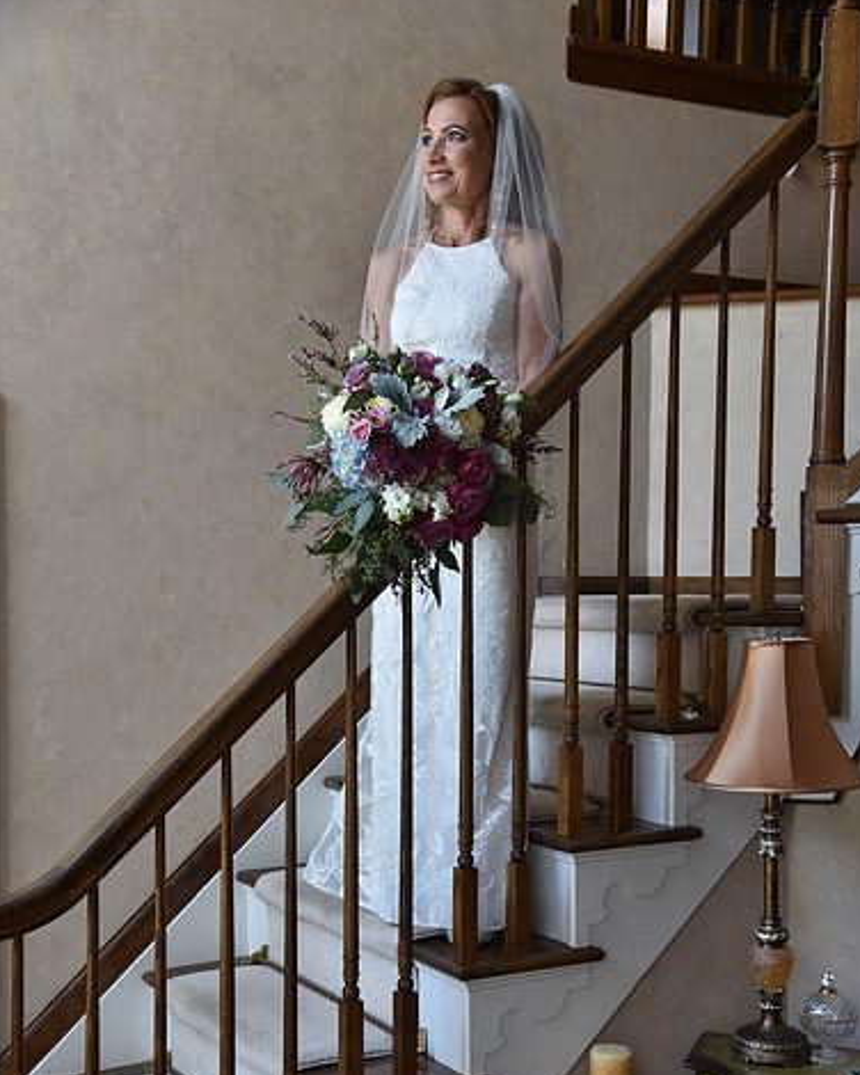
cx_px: 438
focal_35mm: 51
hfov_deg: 29.7
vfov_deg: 36.5
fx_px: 1623
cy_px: 654
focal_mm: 44
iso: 320
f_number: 4.5
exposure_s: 1/80
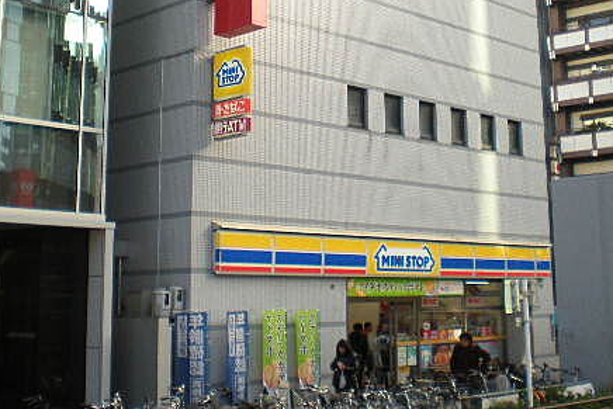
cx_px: 354
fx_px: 988
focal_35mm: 58
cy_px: 84
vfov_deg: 23.1
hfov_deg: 34.4
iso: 89
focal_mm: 6.3
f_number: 3.1
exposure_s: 1/271
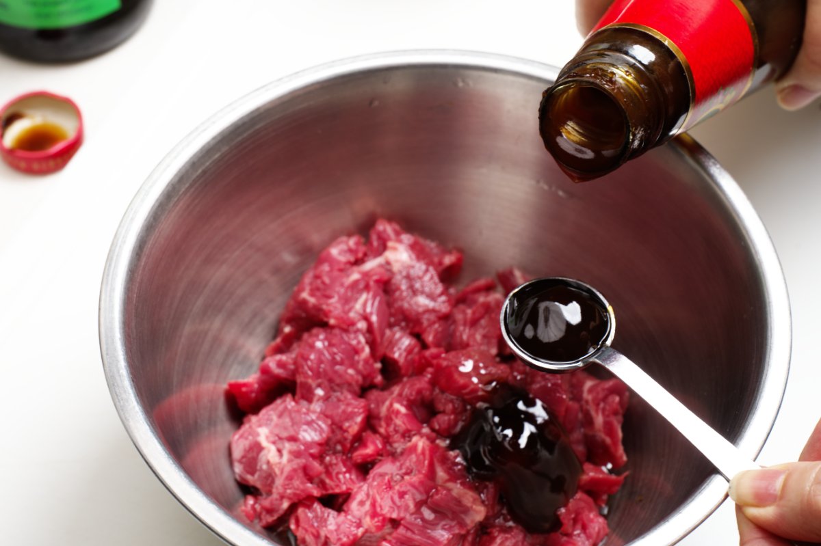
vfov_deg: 19.4
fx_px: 1596
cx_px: 410
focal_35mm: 70
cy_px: 273
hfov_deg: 28.9
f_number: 10
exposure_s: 1/60
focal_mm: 70
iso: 100
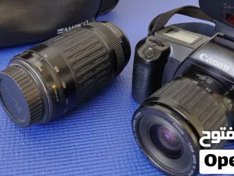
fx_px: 304
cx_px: 96
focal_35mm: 45
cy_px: 25
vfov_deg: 31.1
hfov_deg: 41.9
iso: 556
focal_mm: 5.25
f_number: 1.75
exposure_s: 1/33.3
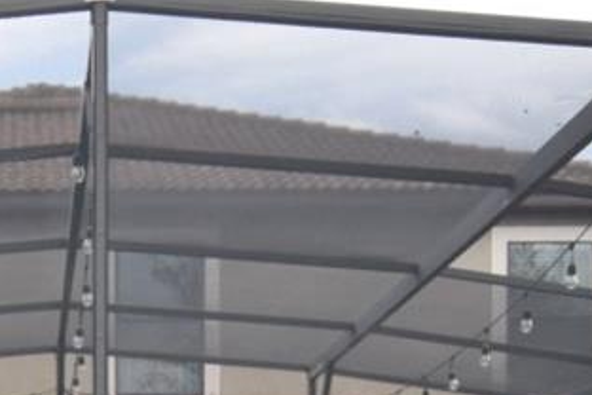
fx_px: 1390
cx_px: 27
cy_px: 583
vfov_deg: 15.0
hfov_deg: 23.2
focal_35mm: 85
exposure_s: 1/250
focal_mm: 11
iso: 400
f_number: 8
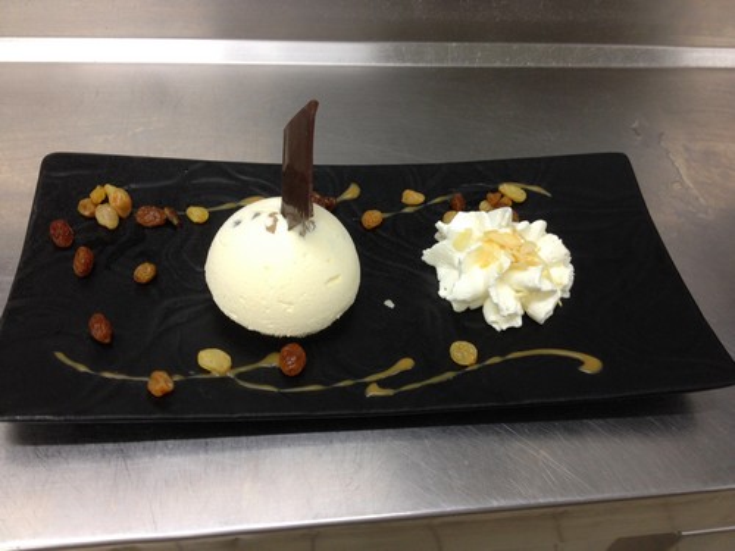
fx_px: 743
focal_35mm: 35
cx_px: 368
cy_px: 276
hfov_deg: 52.6
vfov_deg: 40.7
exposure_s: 1/20
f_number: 2.4
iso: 80
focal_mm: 4.28
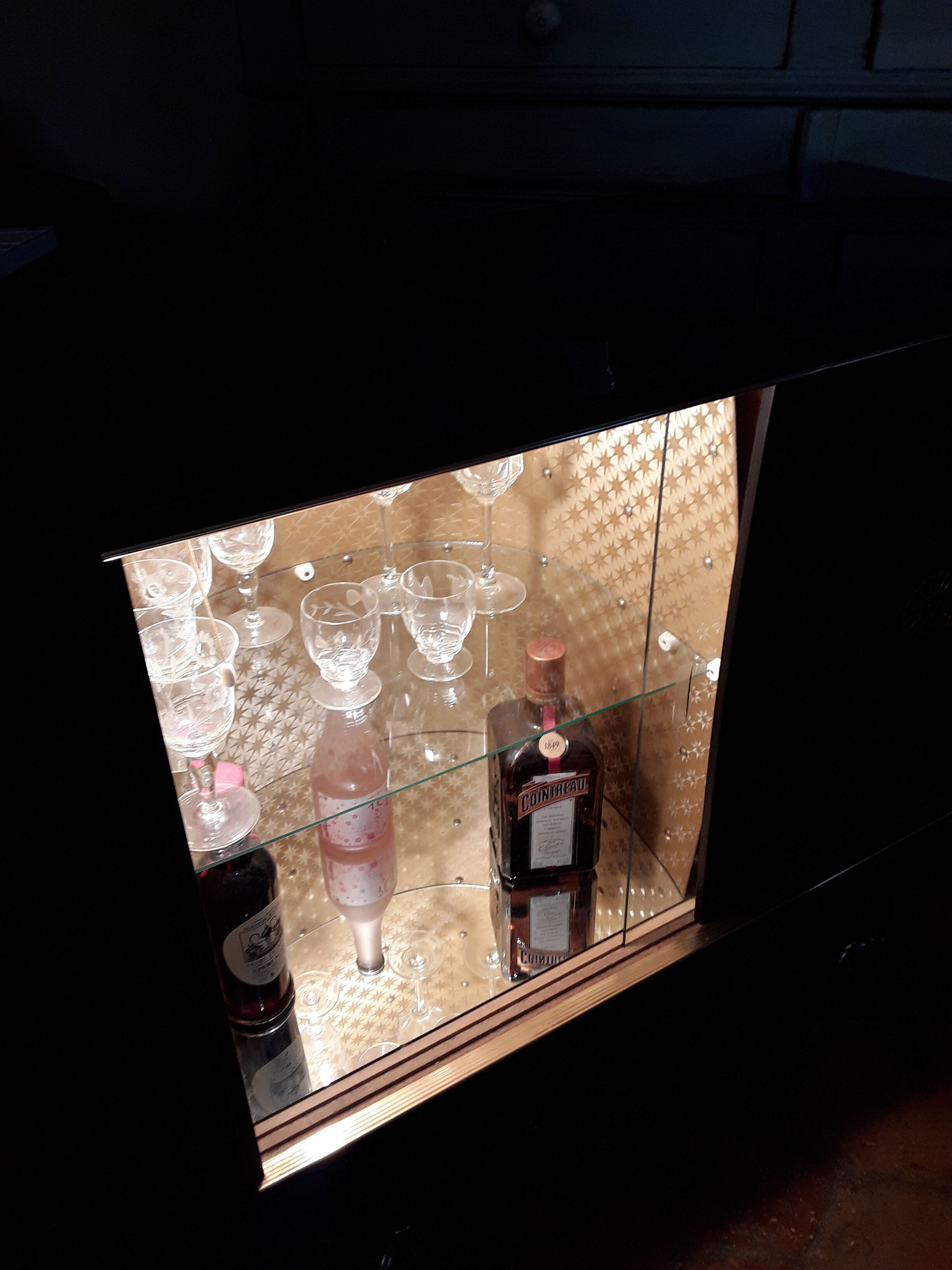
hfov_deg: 51.4
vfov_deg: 65.3
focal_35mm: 27
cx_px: 476
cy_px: 635
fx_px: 990
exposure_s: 1/33
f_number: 1.9
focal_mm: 2.91
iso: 50
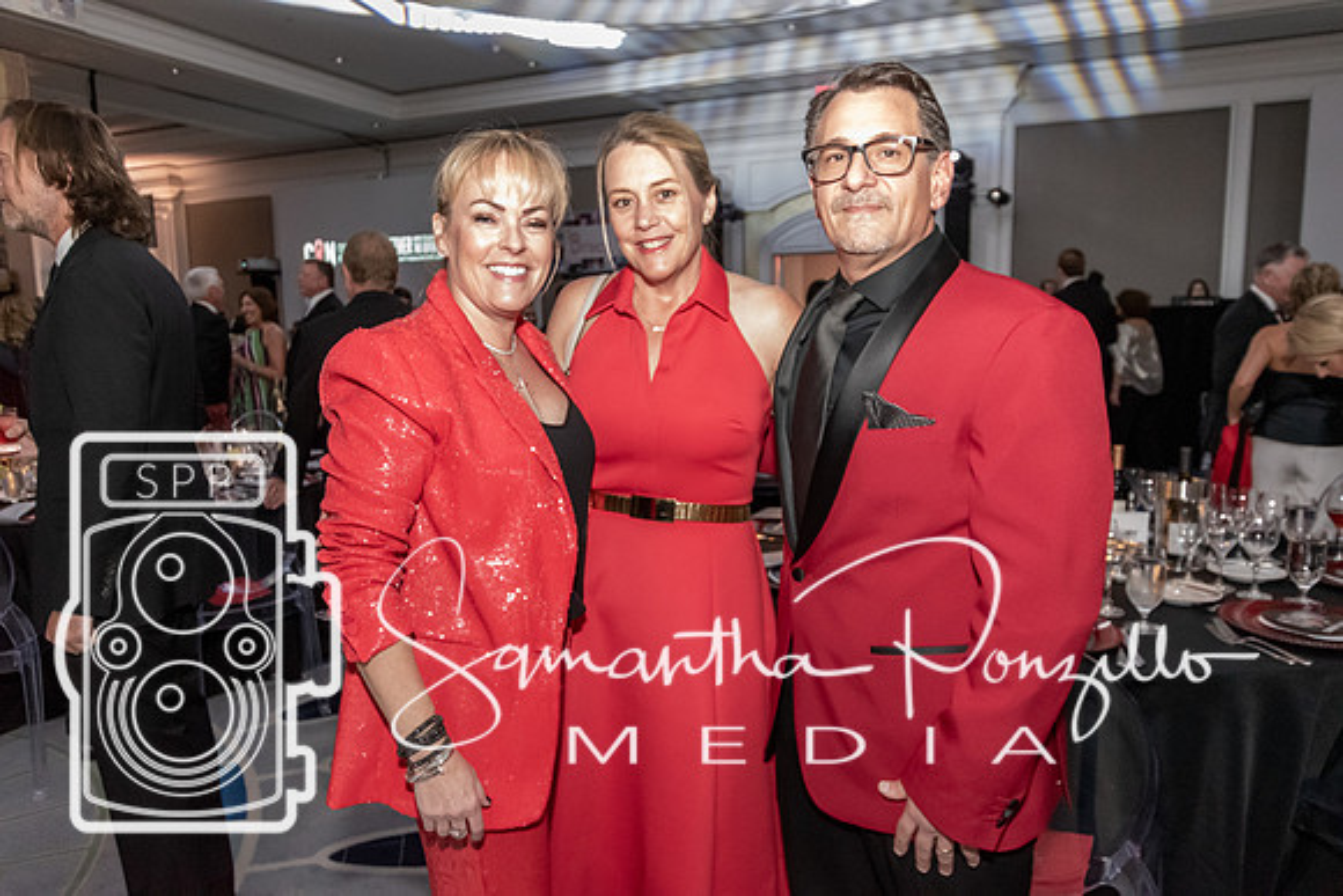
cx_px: 672
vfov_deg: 50.4
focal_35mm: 26
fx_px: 951
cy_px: 448
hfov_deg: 70.4
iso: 6400
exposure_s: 1/60
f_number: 3.5
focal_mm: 17
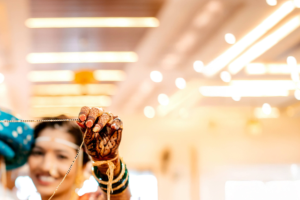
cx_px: 27
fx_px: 575
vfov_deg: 19.3
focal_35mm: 69
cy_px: 186
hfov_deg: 28.1
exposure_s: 1/200
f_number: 1.4
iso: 200
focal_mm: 35
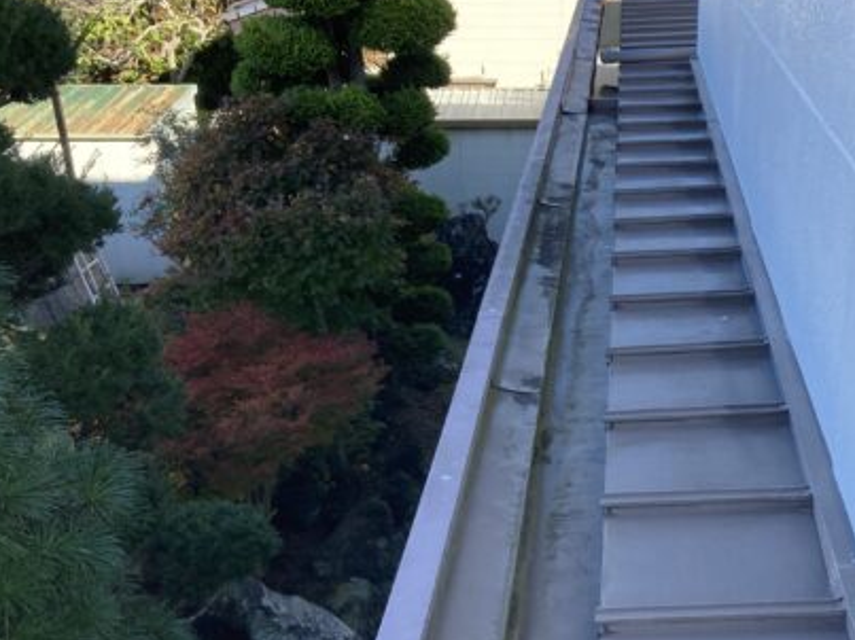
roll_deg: -1.6
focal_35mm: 50
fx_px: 1235
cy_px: 477
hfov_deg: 37.1
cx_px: 656
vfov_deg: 28.7
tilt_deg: -26.2
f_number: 1.8
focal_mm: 3.99
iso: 20
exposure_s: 1/379
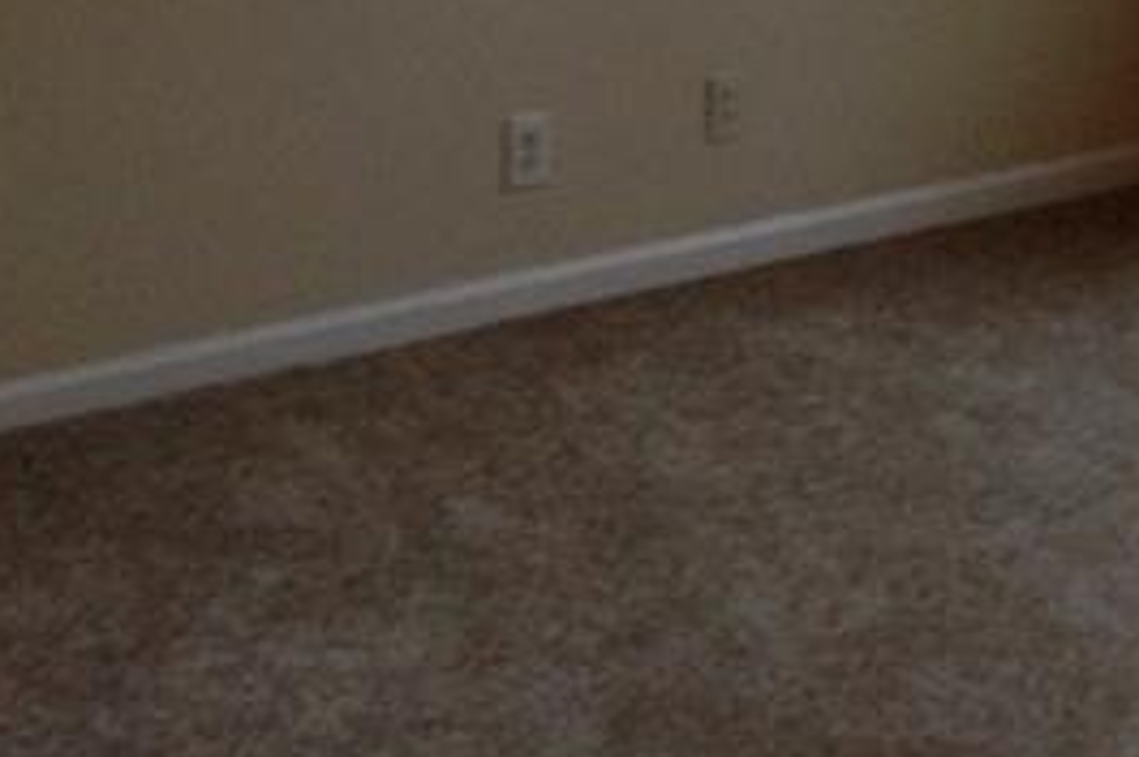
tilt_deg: -13.9
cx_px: 636
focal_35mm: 83
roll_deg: -0.5
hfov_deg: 24.5
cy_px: -159
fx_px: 2623
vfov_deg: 15.8
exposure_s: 1/20
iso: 320
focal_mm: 4.12
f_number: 2.4
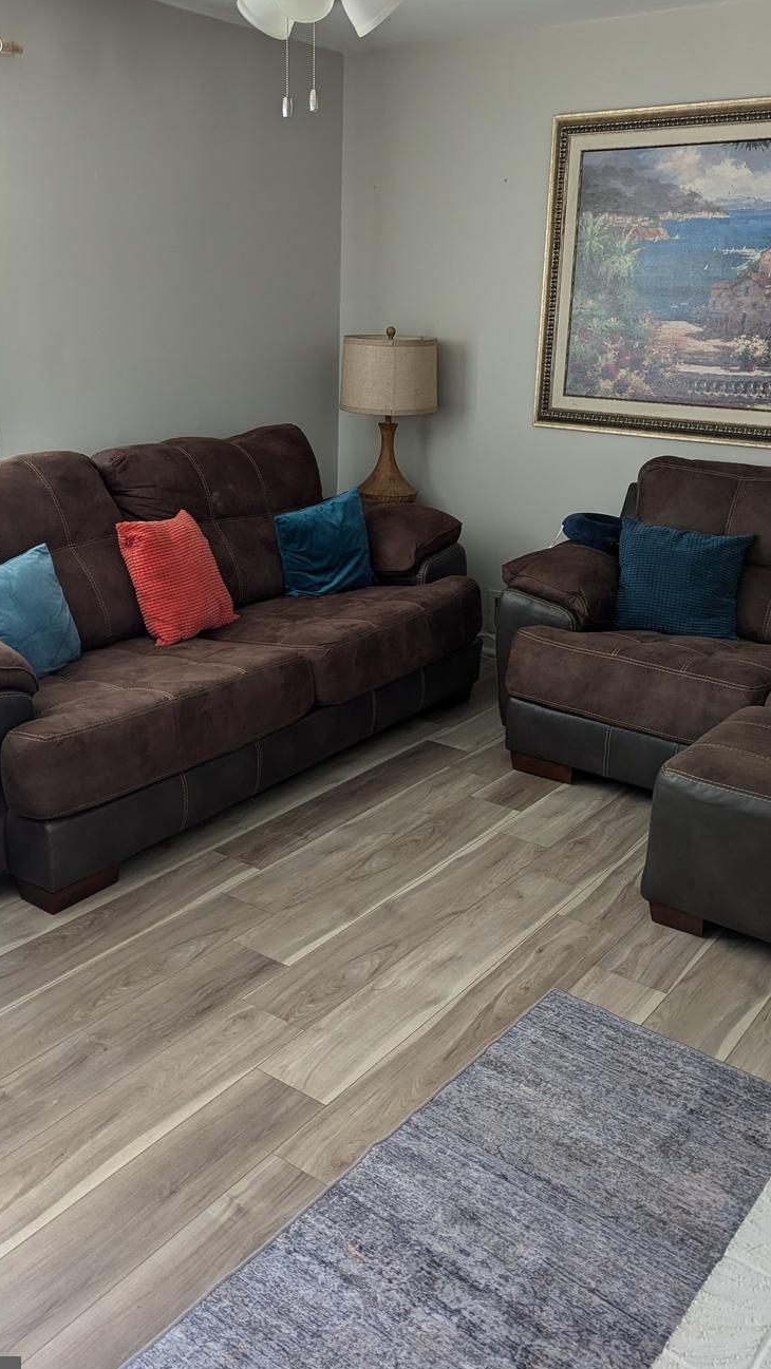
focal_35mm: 31
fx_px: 1126
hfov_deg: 37.8
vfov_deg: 62.5
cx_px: 368
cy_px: 632
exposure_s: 1/44
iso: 143
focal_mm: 6.81
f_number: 1.85
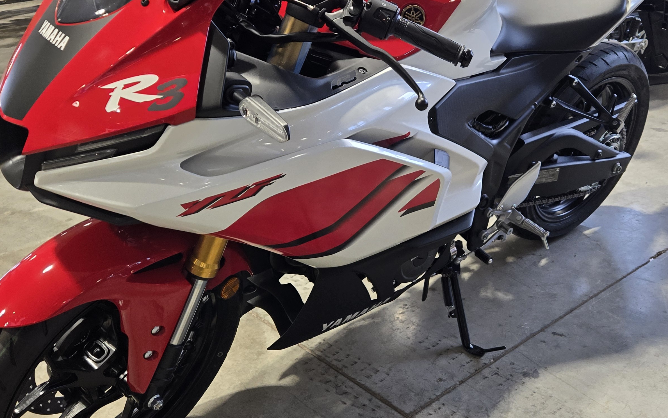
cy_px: 187
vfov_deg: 31.2
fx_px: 746
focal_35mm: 41
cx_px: 394
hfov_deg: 48.0
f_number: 1.8
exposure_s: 1/120
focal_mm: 5.4
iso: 80
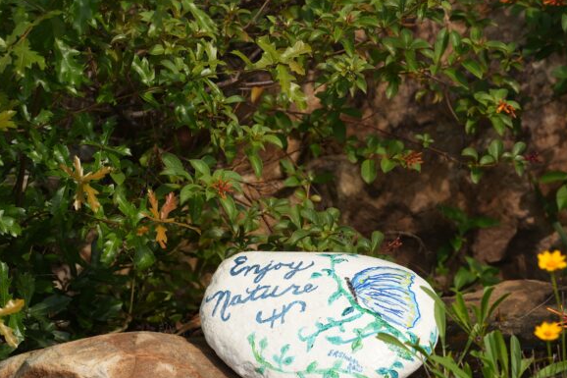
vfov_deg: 6.3
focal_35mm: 218
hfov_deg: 9.4
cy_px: 301
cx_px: 413
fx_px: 3432
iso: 100
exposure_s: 1/400
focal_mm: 105
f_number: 5
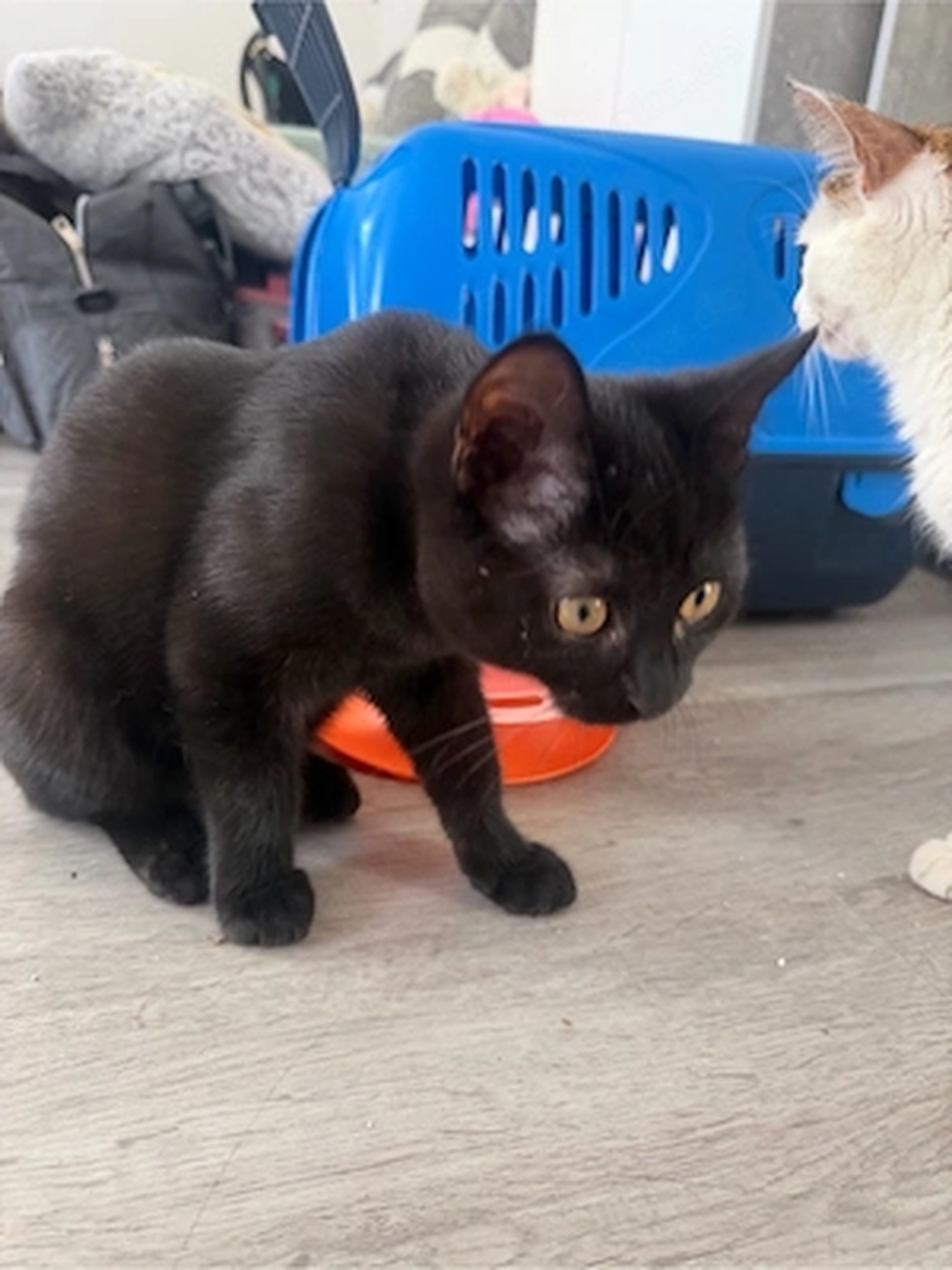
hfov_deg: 56.8
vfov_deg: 71.6
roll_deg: -4.0
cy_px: 635
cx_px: 476
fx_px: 880
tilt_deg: -22.6
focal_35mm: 24
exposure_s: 1/62
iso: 200
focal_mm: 6.76
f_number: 1.78
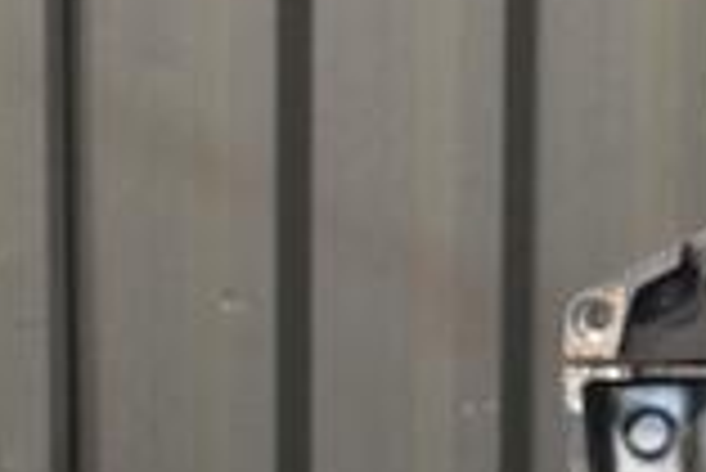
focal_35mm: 143
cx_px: 967
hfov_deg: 13.7
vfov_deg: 9.6
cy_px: 36
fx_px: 2805
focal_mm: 25
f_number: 4
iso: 1600
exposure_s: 1/60
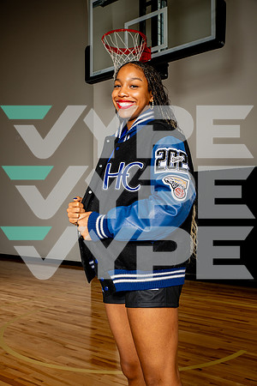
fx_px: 385
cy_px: 193
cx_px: 128
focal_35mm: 36
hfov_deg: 36.9
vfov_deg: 53.1
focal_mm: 36
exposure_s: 1/500
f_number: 8
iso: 250
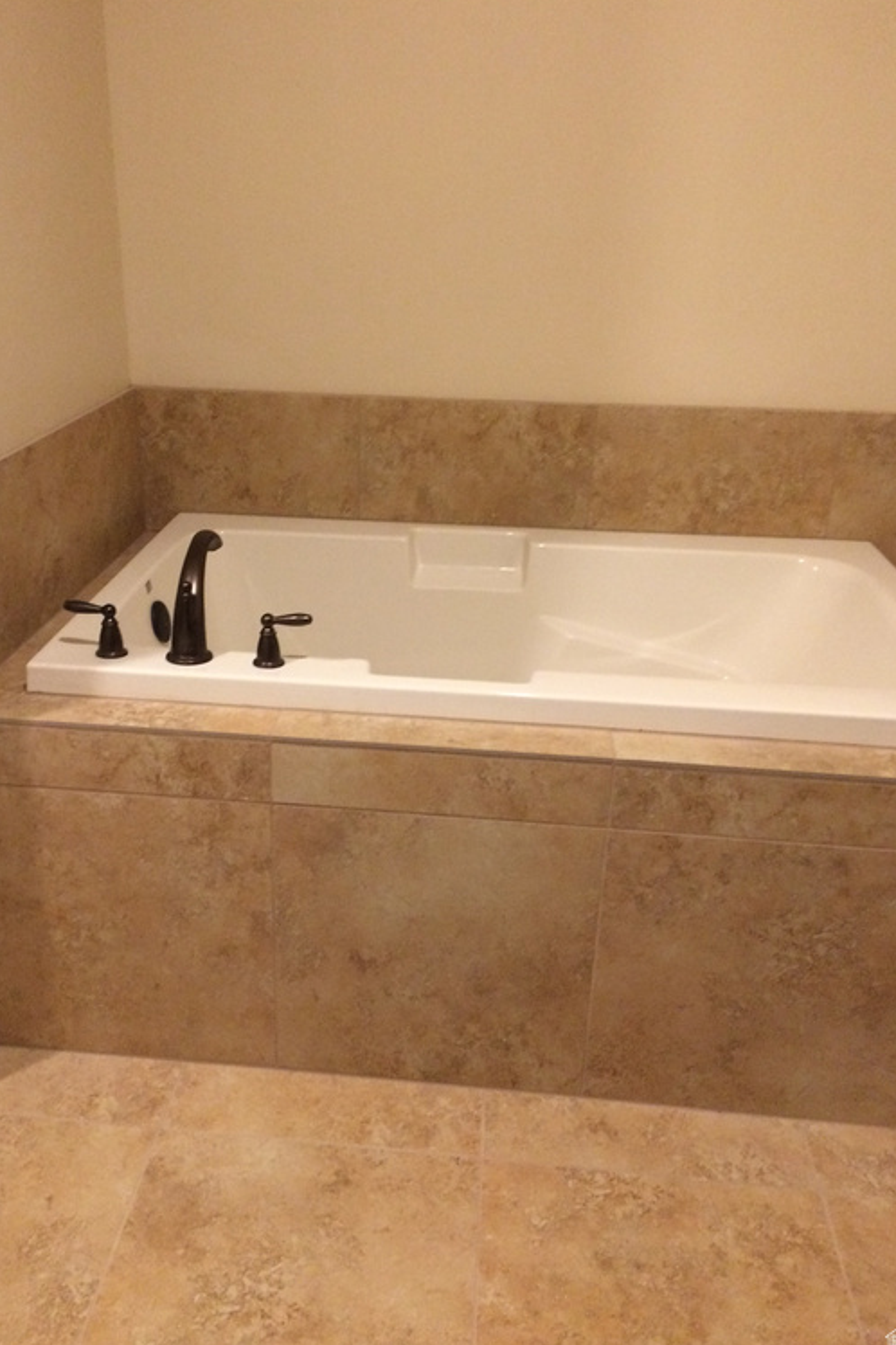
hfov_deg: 42.3
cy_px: 664
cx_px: 396
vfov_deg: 60.3
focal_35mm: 31
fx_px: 1157
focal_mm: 4.15
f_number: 2.2
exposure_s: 1/30
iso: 200
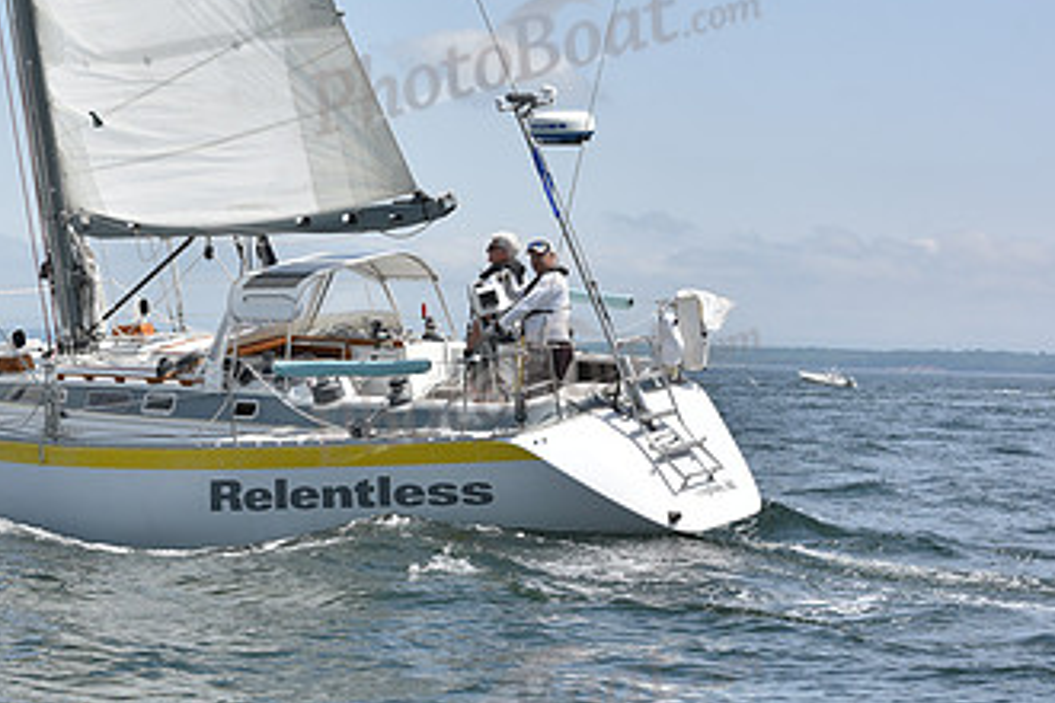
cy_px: 264
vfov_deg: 11.1
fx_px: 3604
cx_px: 147
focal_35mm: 123
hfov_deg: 16.5
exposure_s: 1/800
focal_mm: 70
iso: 200
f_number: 9
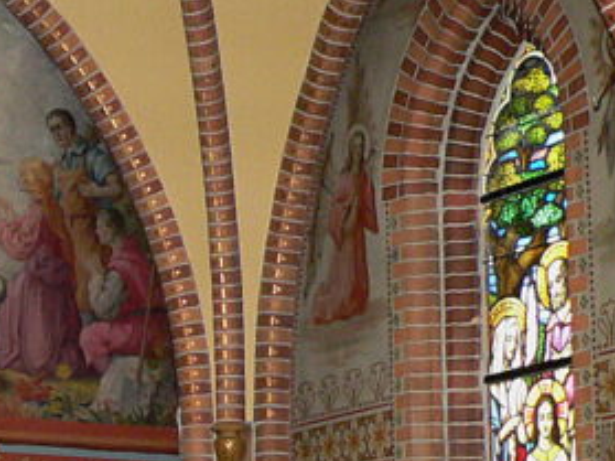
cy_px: 492
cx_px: -311
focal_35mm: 143
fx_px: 2539
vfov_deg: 10.3
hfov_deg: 13.1
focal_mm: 6.6
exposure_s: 1/60
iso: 200
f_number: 2.8
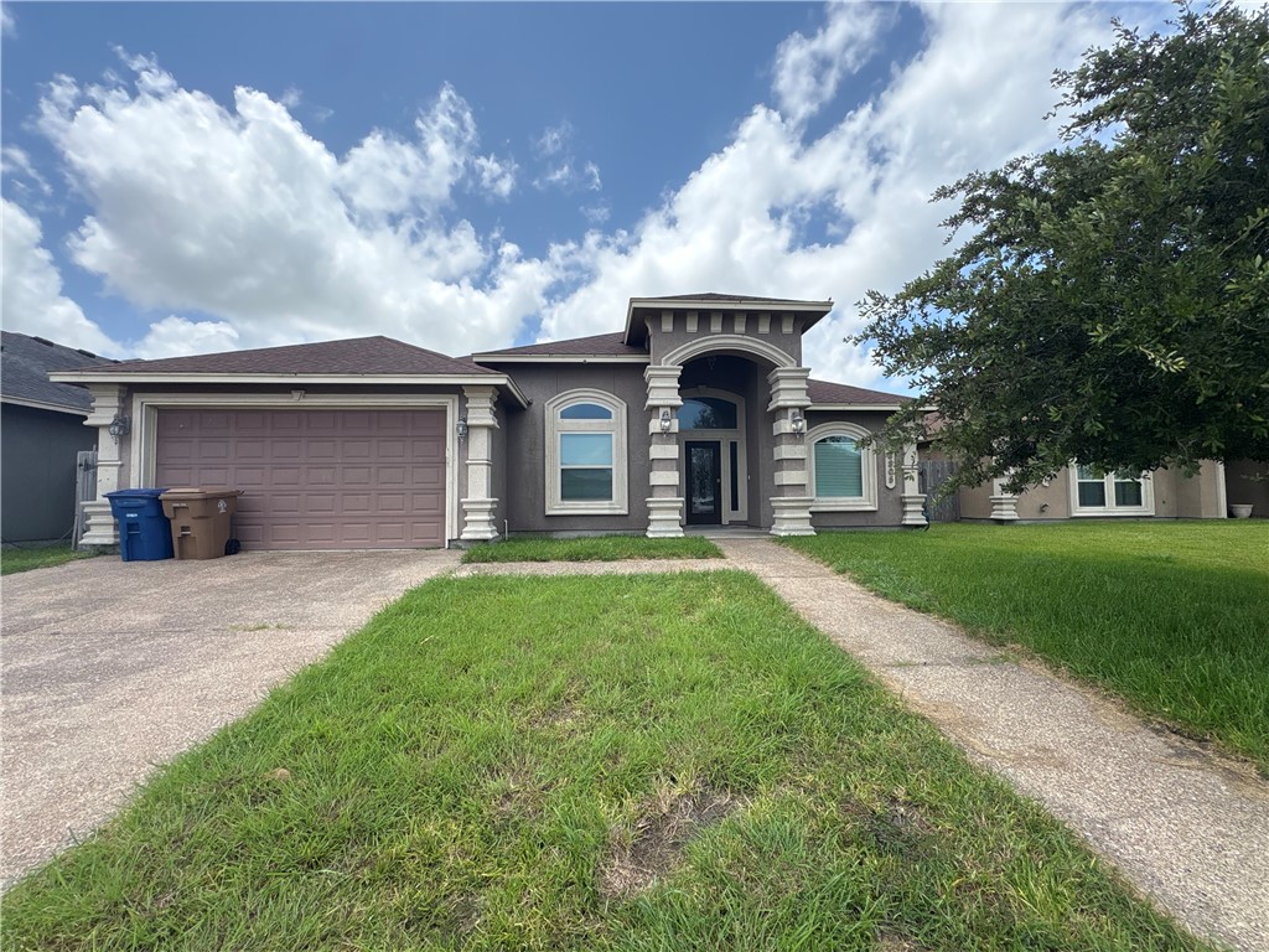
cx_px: 634
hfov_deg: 102.1
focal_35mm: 14
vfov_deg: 85.7
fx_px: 513
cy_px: 476
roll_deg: +1.5
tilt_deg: +2.7
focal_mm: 2.22
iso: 64
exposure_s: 1/1637
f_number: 2.2
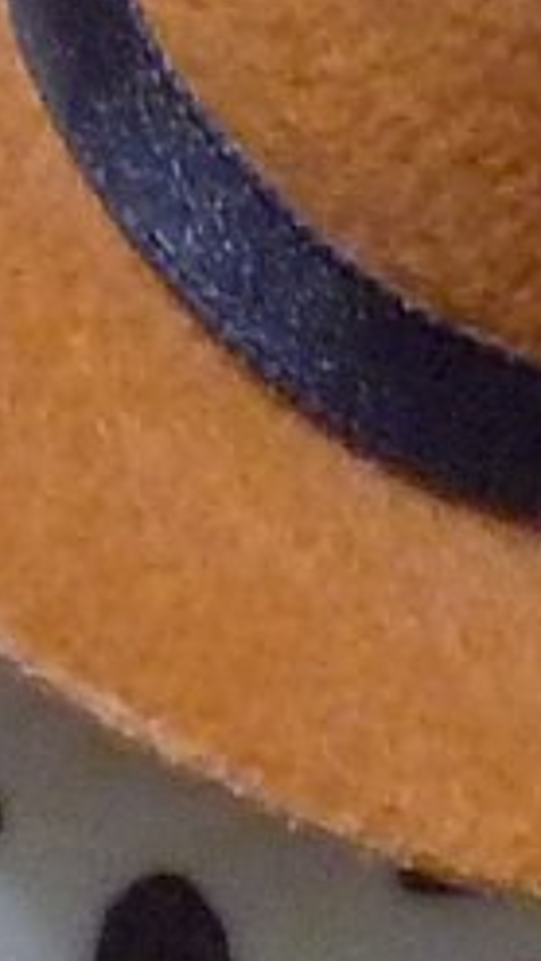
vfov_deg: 6.8
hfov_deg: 3.7
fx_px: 8056
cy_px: 101
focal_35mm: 316
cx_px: 2071
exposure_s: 1/10
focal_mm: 6.3
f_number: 3.5
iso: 400
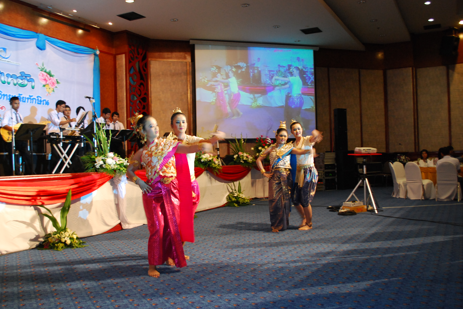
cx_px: 226
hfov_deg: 55.8
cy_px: 160
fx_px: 437
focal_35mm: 34
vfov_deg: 38.9
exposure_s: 1/15
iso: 800
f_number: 4
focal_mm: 22
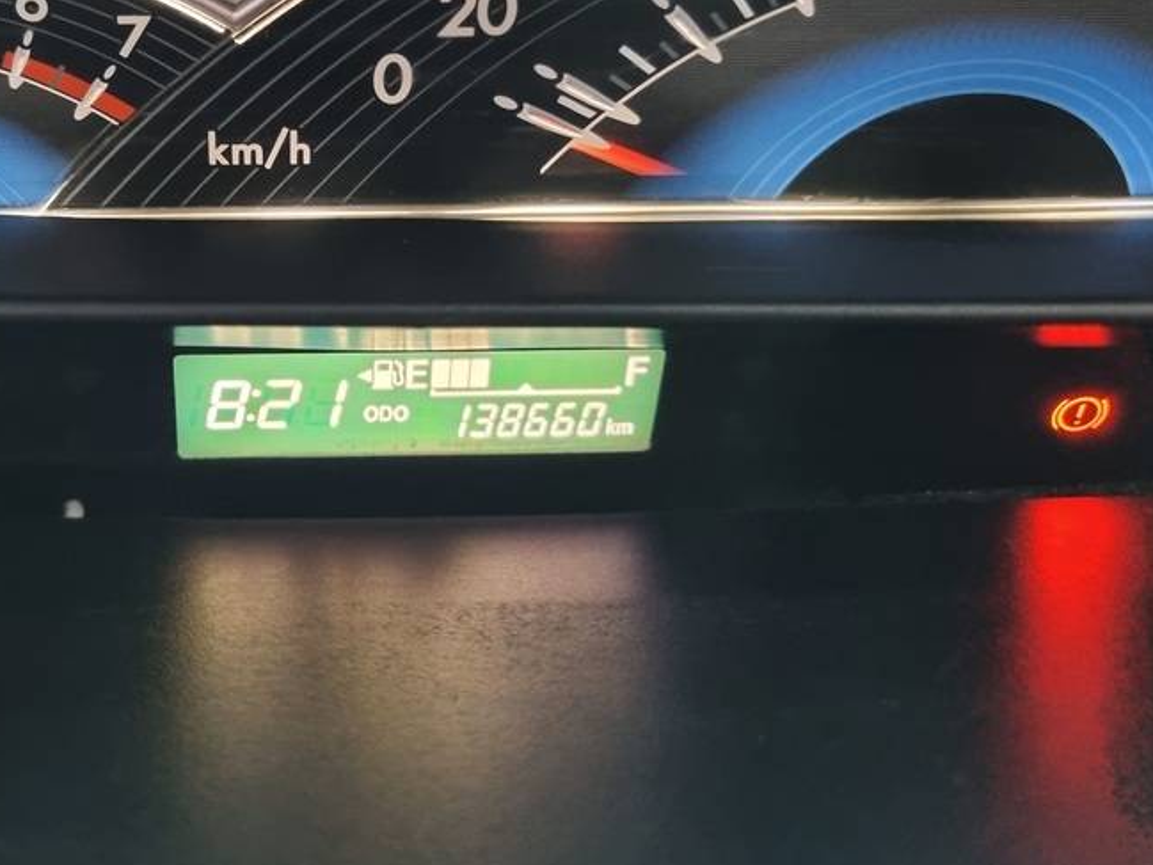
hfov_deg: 44.5
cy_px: 224
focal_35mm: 41
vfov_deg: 34.5
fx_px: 1366
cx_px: 318
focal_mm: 5.4
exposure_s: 1/25
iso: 500
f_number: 1.8
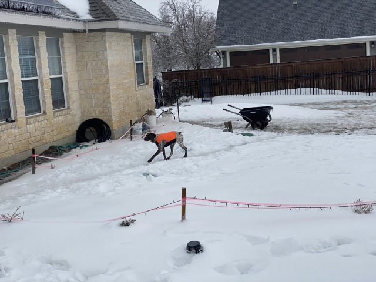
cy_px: 141
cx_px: 188
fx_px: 565
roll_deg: +3.0
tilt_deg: -9.1
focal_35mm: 52
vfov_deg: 28.0
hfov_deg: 36.8
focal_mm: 6
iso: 20
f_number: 2
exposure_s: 1/1199
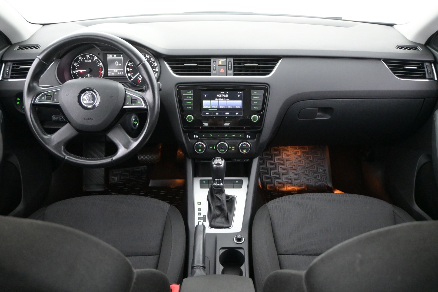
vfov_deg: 41.7
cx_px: 219
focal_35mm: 32
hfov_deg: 59.5
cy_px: 146
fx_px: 383
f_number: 4
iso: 5600
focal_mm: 21
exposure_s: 1/30
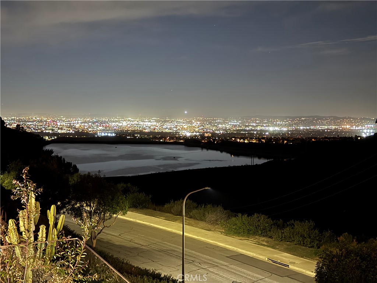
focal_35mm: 48
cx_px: 188
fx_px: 523
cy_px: 142
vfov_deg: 30.3
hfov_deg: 39.7
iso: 640
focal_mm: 6.76
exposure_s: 1/2
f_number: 1.78
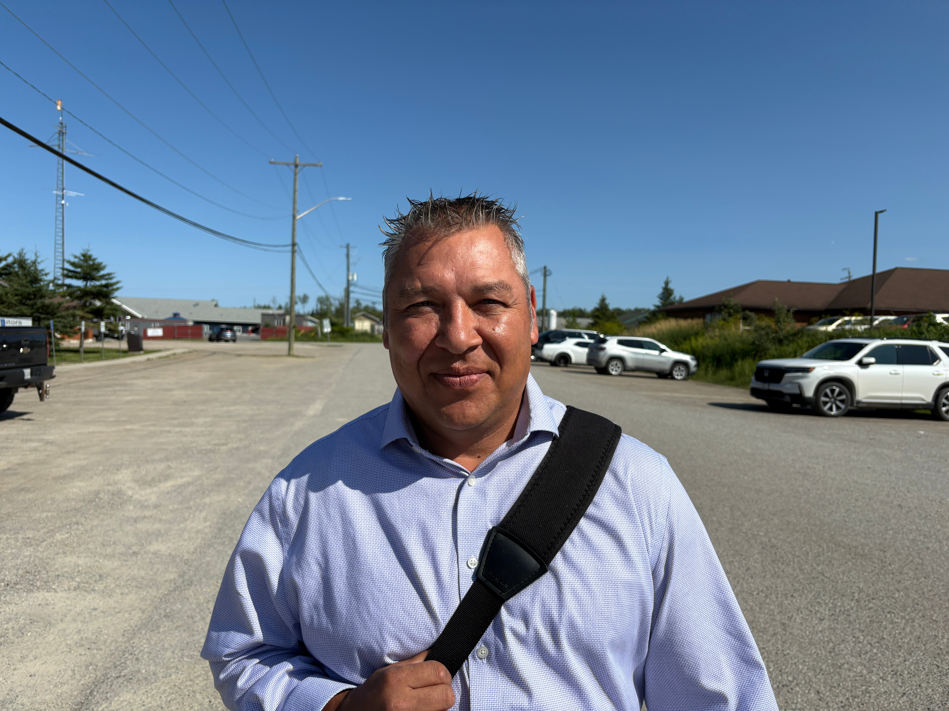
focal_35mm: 26
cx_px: 474
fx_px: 713
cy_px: 356
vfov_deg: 53.1
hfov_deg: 67.3
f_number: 1.6
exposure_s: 1/5814
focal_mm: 6
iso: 50
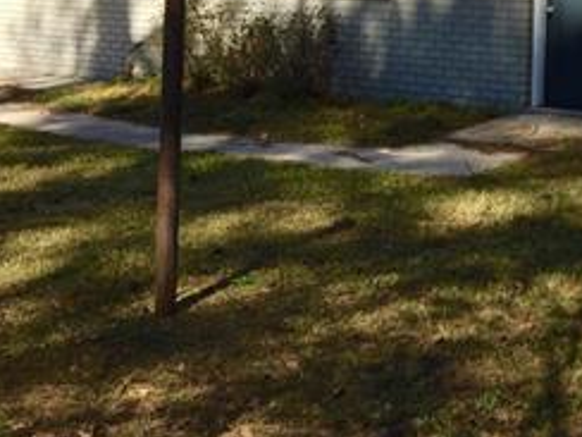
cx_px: 646
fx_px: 1278
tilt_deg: +2.9
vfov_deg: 18.2
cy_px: -115
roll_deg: -2.9
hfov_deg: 23.9
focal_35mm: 76
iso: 32
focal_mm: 4.15
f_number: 2.2
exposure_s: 1/1099
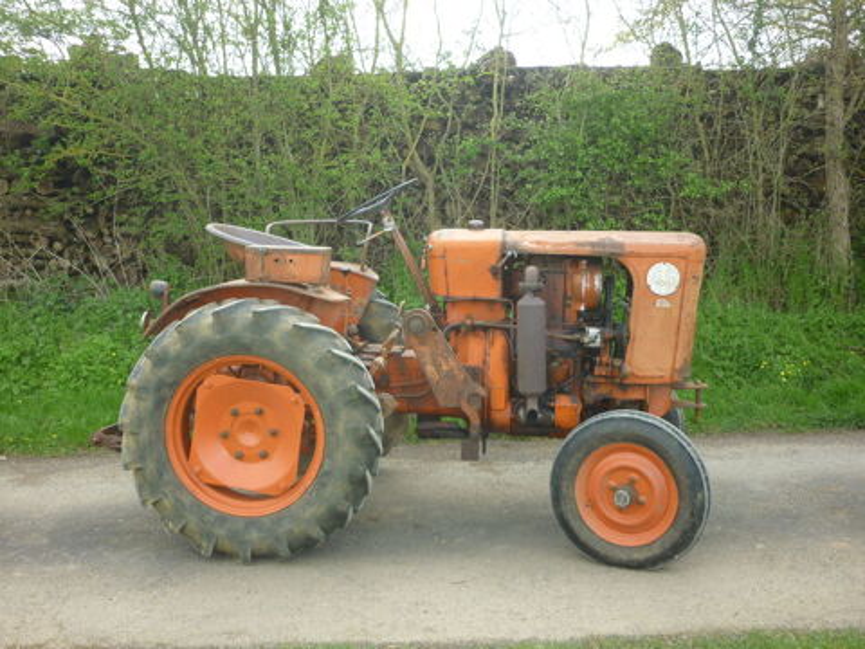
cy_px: 324
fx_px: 975
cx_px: 432
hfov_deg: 47.9
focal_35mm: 39
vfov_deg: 36.8
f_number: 3
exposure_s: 1/250
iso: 100
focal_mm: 6.4
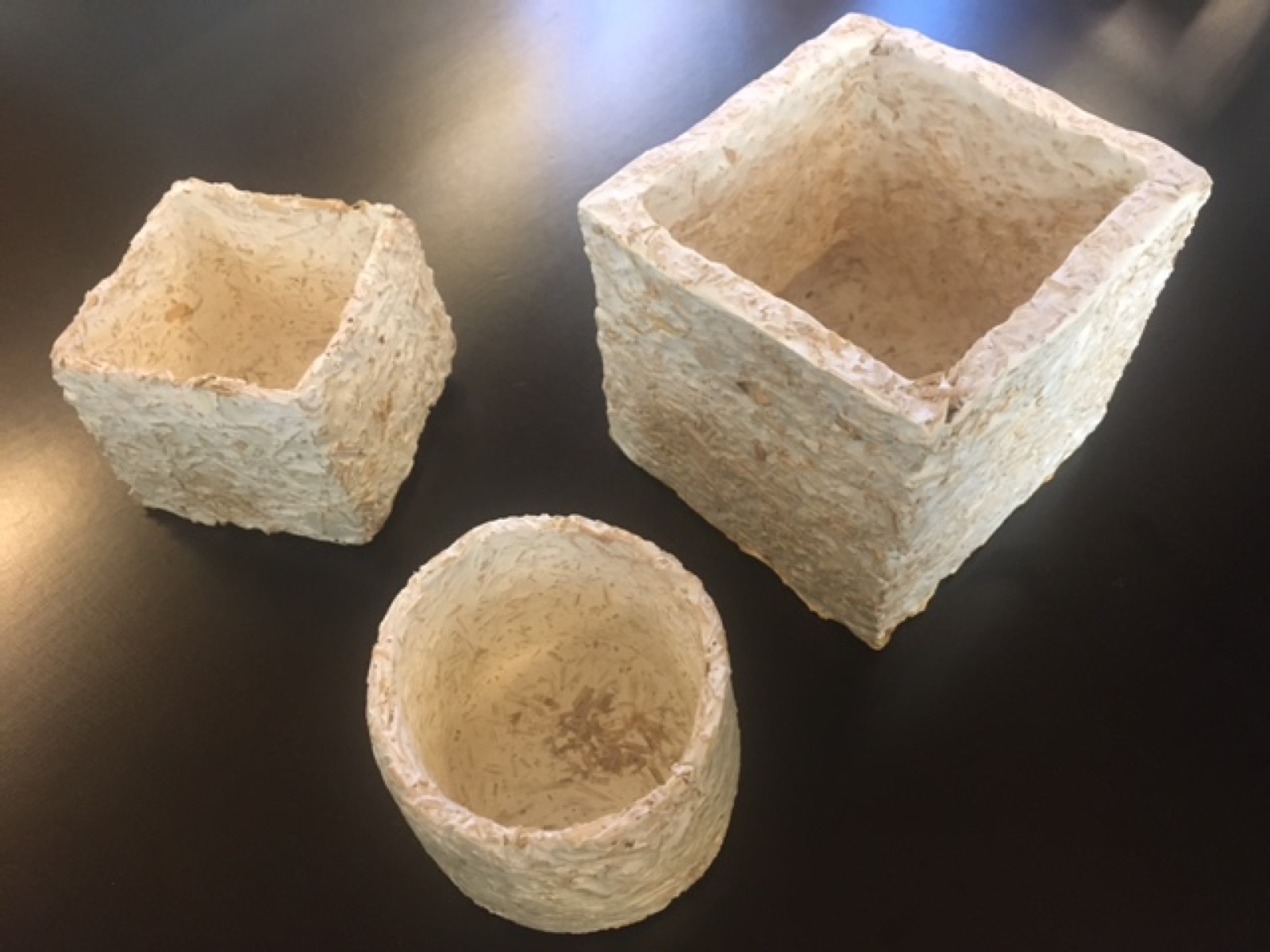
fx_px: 1064
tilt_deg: -55.5
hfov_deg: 61.7
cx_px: 635
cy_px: 476
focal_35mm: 29
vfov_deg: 48.2
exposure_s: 1/25
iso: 200
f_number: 2.2
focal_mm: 4.15
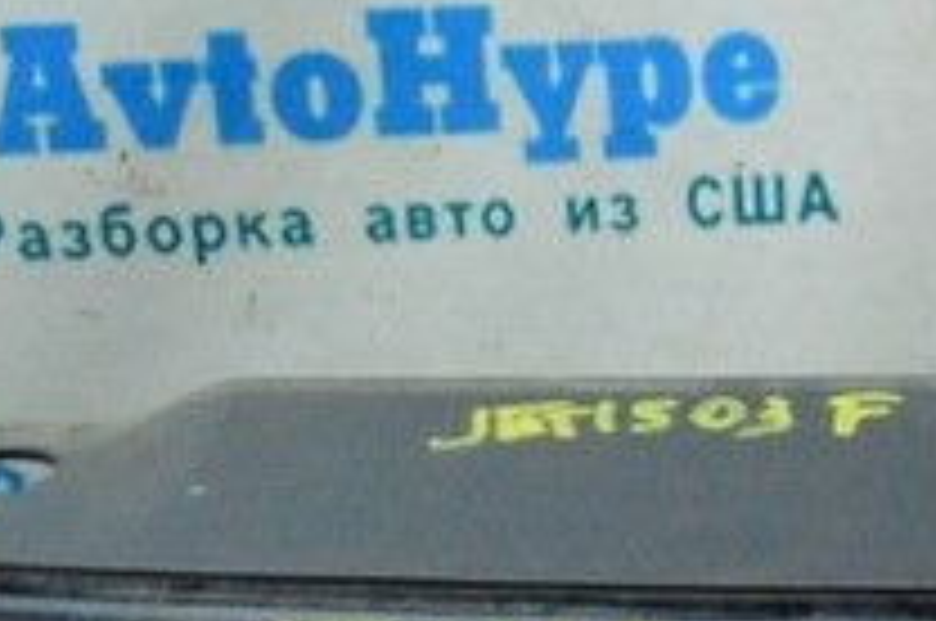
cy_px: 695
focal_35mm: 148
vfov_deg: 9.2
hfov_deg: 12.7
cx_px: 1665
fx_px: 3842
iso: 6400
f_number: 4
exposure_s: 1/1000
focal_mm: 20
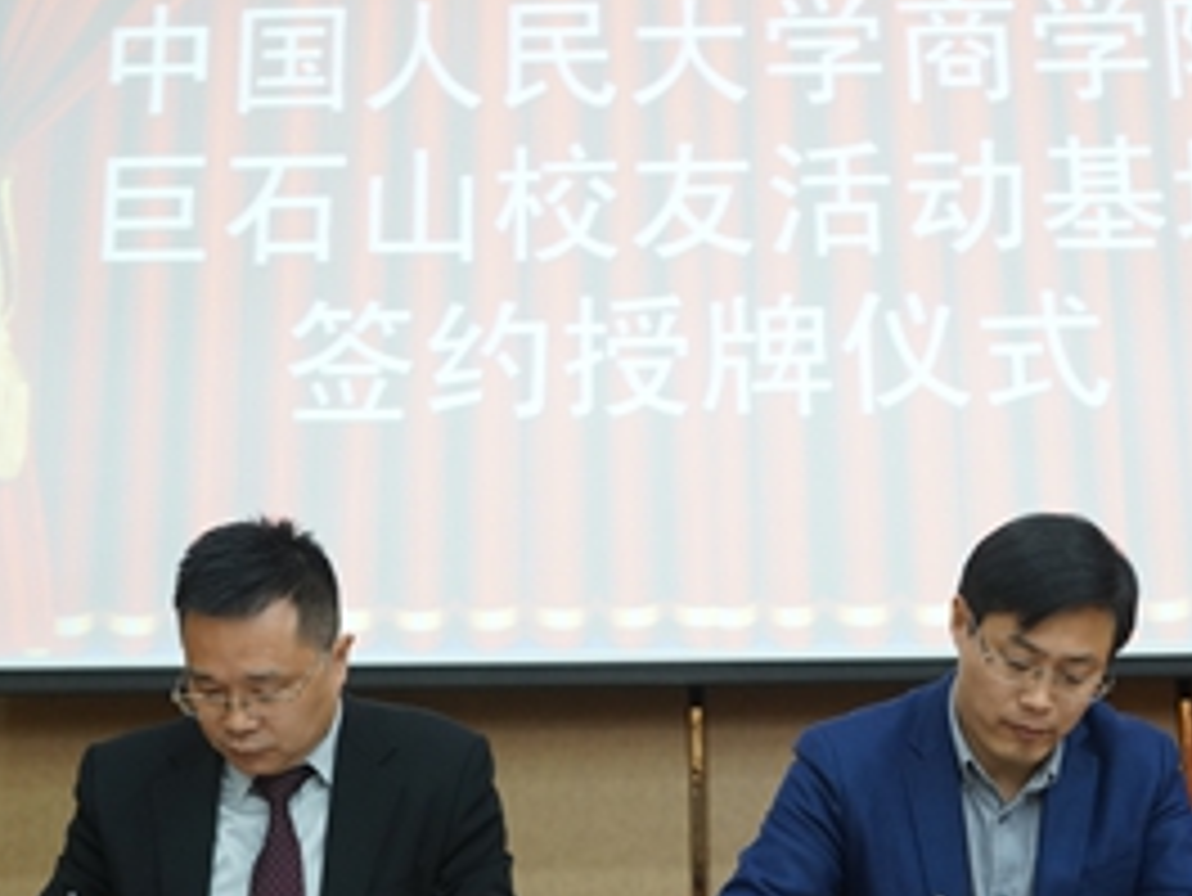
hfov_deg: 38.9
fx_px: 1688
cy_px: 495
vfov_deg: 29.7
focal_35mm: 49
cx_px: 652
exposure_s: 1/50
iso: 1000
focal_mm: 30
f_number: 2.8
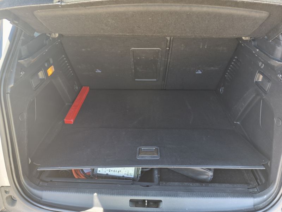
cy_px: 106
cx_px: 141
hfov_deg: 73.9
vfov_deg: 58.9
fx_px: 187
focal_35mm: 23
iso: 250
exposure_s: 1/50
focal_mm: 6.14
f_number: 1.65
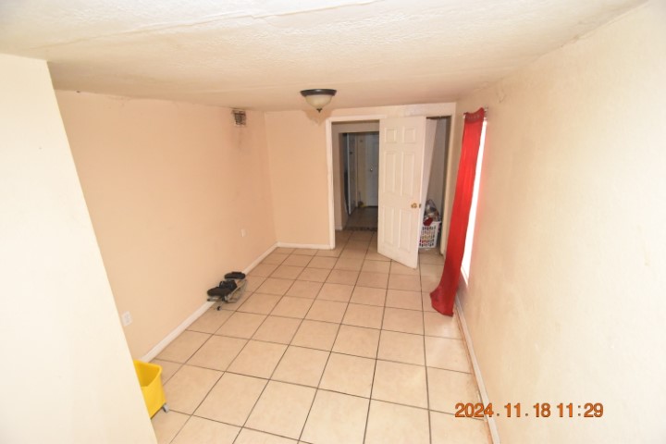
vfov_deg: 77.3
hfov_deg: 100.4
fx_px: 277
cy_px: 222
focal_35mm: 15
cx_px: 333
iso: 6400
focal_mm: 10
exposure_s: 1/60
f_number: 3.5
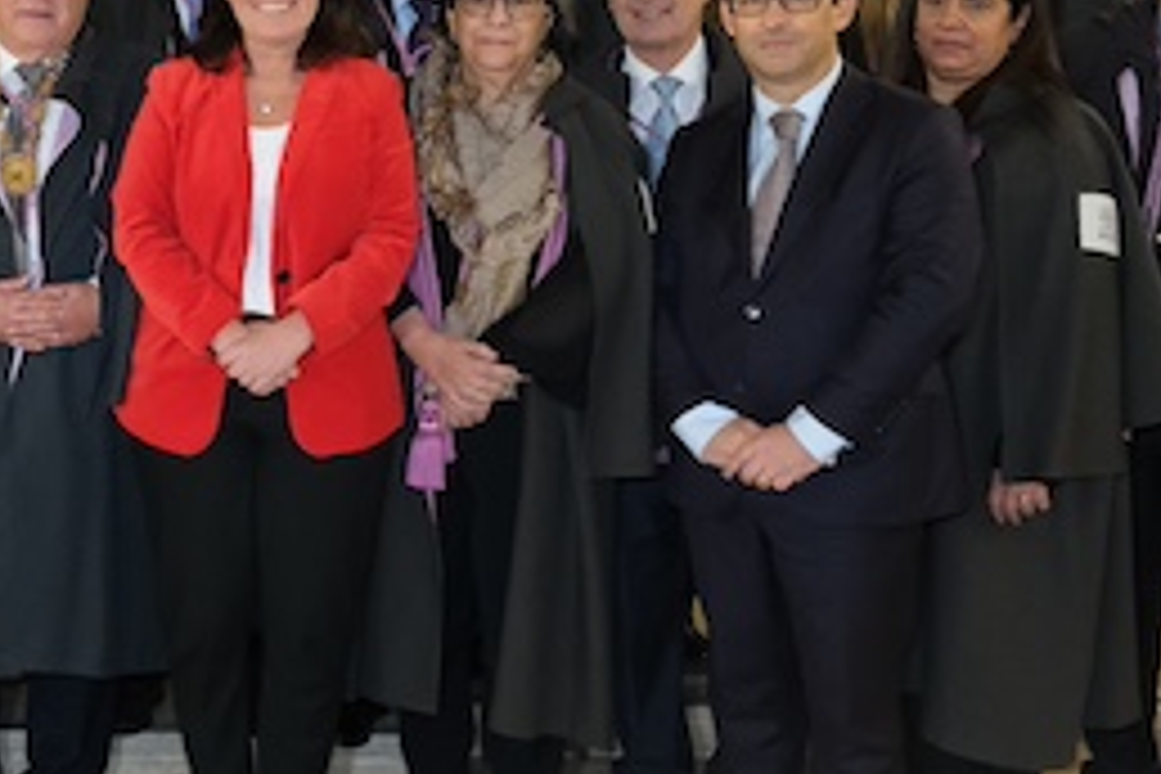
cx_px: -126
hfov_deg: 28.1
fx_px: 2096
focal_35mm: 65
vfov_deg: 20.7
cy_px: 182
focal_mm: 16
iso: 3200
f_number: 4
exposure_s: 1/125
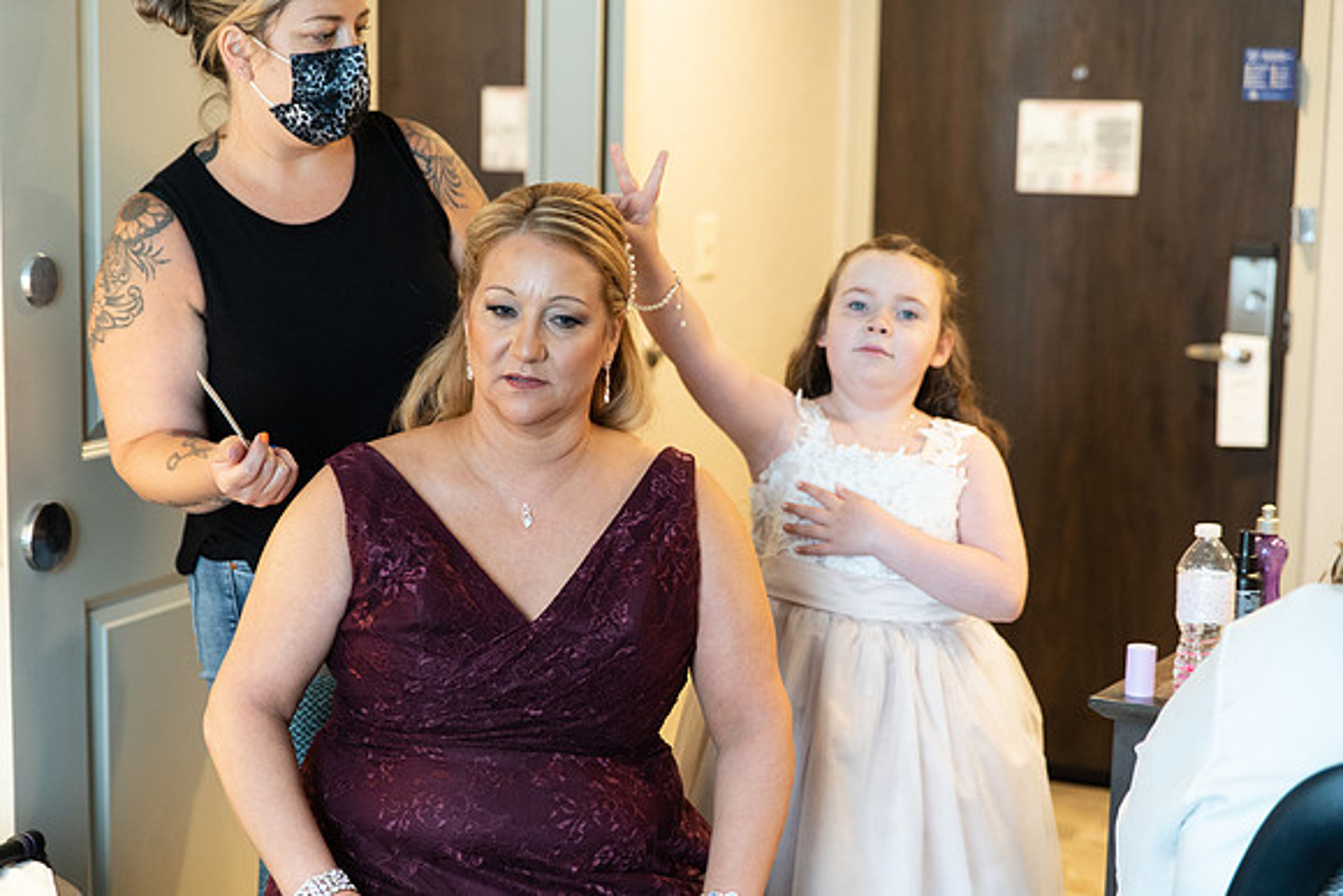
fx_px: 2388
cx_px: 672
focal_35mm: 64
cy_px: 448
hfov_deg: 31.4
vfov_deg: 21.3
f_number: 2.8
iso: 2000
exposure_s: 1/200
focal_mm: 64
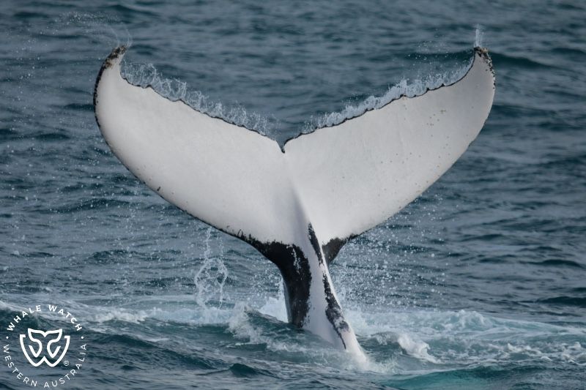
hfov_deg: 3.4
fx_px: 9764
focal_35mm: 600
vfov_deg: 2.3
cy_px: 195
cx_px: 293
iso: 1100
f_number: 6.3
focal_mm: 600
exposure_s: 1/8000
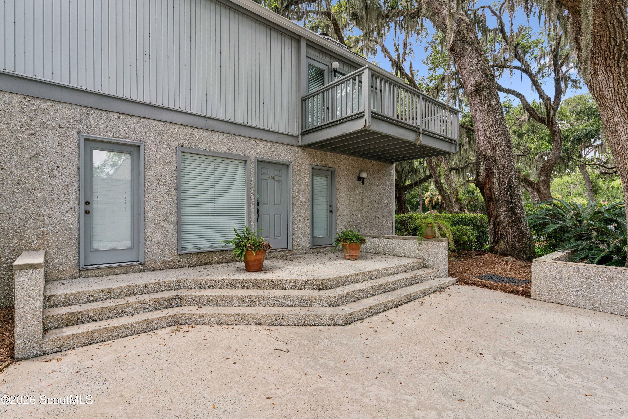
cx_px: 314
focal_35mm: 17
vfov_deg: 70.5
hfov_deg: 93.3
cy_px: 210
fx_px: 297
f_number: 8
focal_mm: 17
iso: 250
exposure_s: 1/100
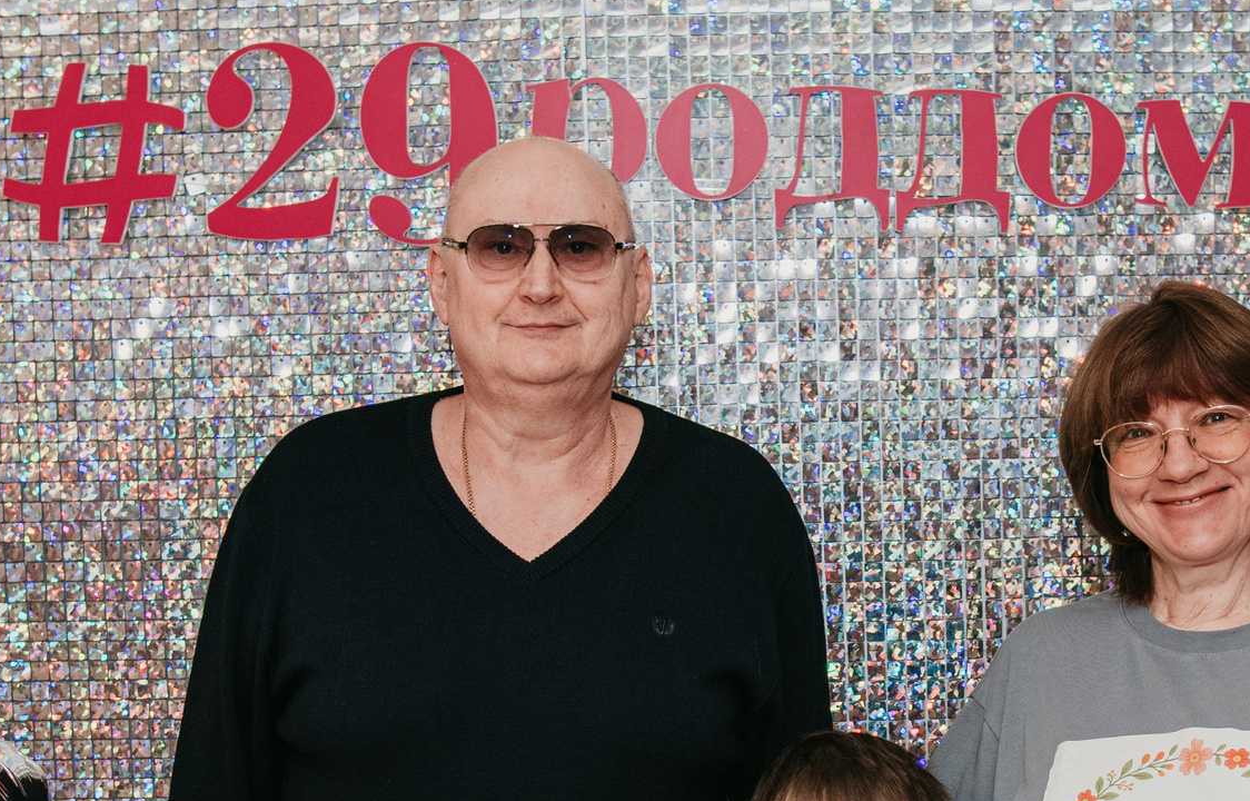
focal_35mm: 79
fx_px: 2710
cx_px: 851
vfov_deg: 16.6
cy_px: 710
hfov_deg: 25.8
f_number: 4
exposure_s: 1/160
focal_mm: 30
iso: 400
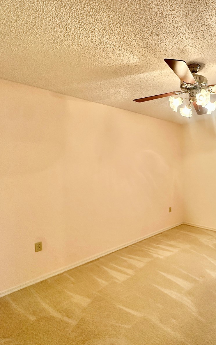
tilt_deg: -1.7
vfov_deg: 85.1
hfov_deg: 54.3
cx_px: 181
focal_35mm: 20
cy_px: 172
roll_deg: +0.4
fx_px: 188
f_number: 2.2
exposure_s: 1/60
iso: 320
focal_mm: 2.22
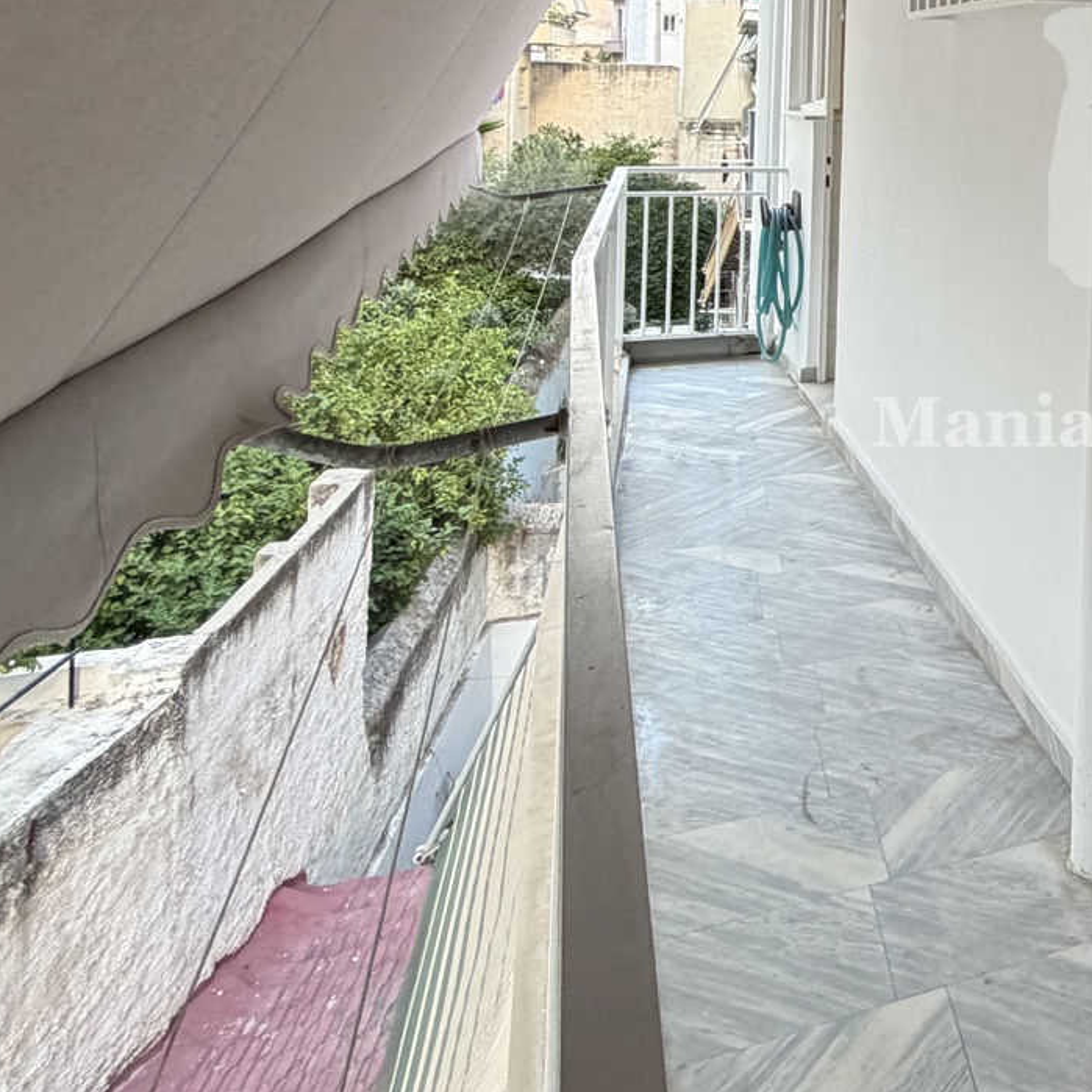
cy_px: 84
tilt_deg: -0.7
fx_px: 1213
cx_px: 1261
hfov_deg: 38.2
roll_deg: -1.9
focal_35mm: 34
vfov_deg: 43.7
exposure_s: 1/121
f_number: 2.2
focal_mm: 2.22
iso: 250
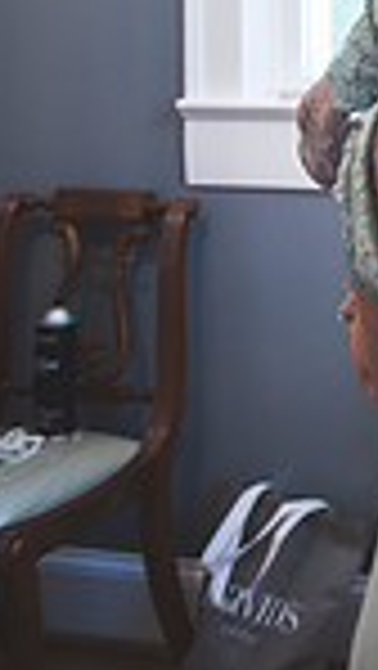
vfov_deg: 20.1
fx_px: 1743
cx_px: 1206
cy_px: -182
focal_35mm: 98
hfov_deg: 9.3
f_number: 2.8
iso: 1250
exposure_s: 1/125
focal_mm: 24
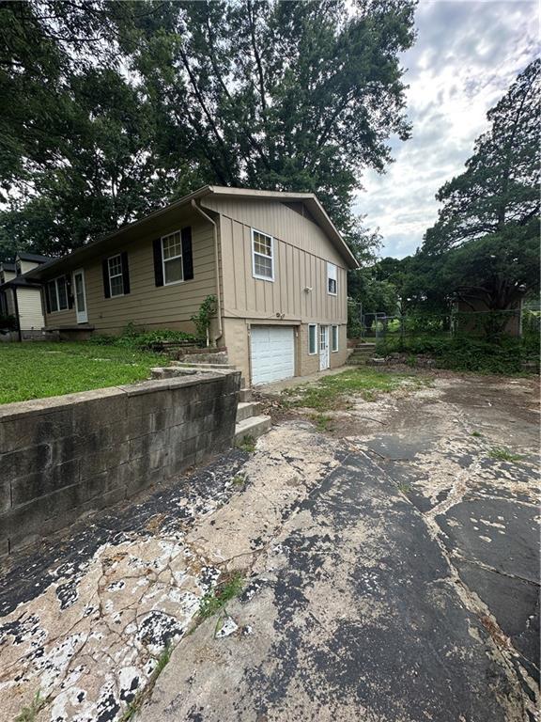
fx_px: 292
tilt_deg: -3.2
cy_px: 361
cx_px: 270
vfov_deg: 102.1
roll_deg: +3.8
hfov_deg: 85.7
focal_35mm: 14
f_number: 2.2
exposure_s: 1/584
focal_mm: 2.22
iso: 40
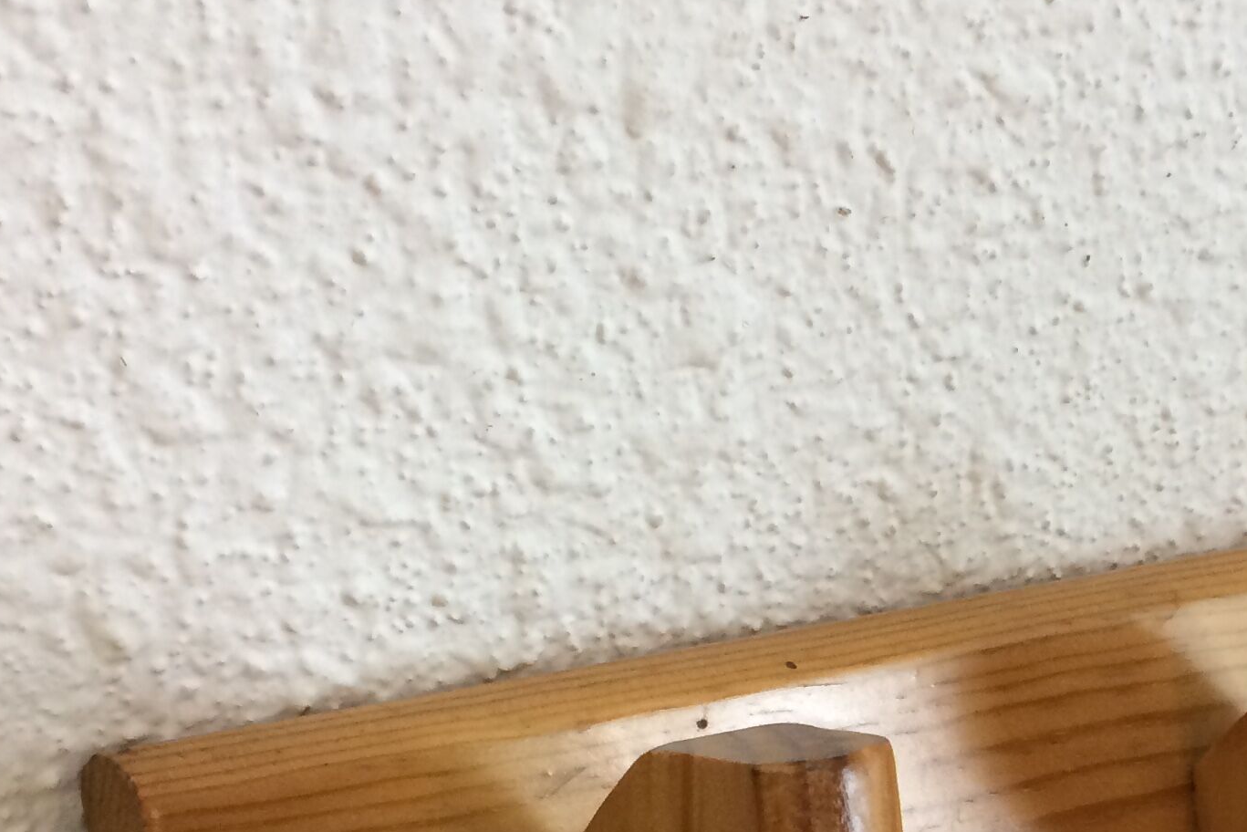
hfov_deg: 27.4
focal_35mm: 72
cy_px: 903
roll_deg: -15.5
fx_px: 2494
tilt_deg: -32.2
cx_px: 1039
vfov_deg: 18.3
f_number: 2.2
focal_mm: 4.15
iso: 64
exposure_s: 1/33
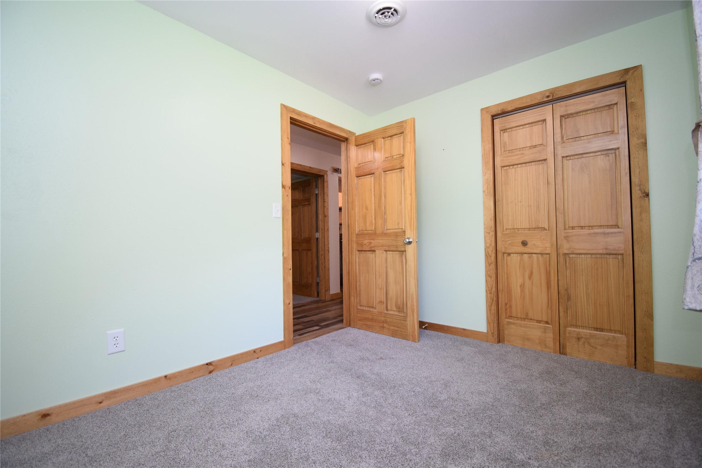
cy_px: 234
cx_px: 351
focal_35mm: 15
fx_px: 292
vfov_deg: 77.3
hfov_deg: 100.4
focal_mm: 10
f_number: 4.5
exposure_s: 1/60
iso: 720
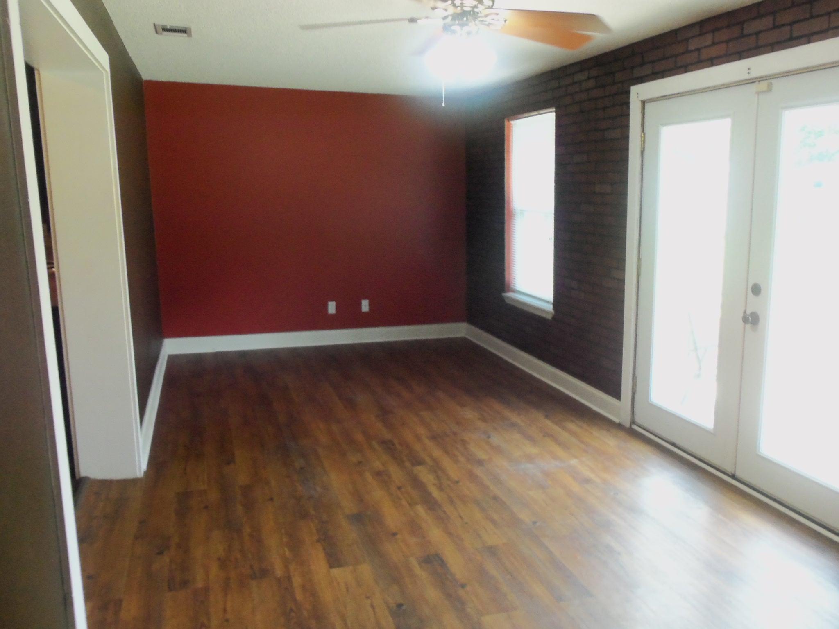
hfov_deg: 63.4
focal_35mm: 28
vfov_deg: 49.7
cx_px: 420
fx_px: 679
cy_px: 314
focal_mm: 5.1
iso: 400
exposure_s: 1/40
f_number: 3.3
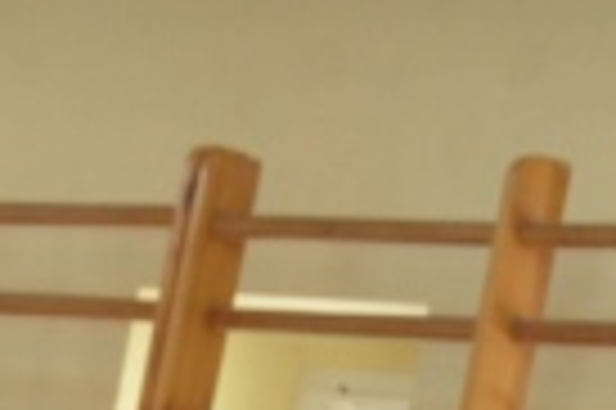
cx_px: 108
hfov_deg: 3.8
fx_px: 9195
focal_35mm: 538
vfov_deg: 2.5
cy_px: 1518
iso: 450
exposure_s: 1/60
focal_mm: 48
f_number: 4.8
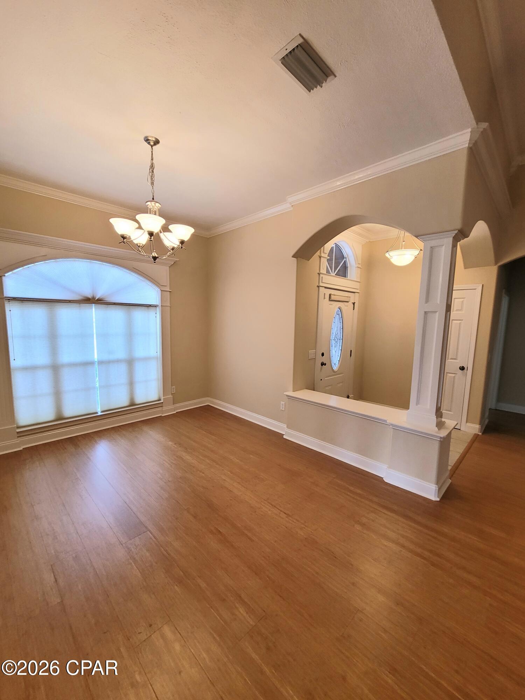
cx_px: 262
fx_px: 263
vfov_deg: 106.2
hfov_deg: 89.9
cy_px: 350
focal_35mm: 13
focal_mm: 2.2
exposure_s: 1/60.2
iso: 160
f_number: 2.2
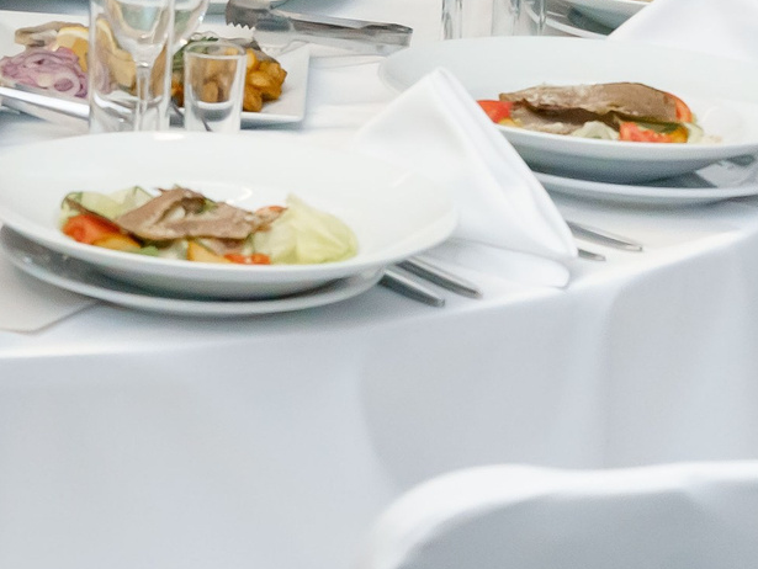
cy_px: -81
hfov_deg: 12.3
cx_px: -799
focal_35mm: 140
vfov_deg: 10.5
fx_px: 3067
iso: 3200
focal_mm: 35
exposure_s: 1/125
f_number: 4.5
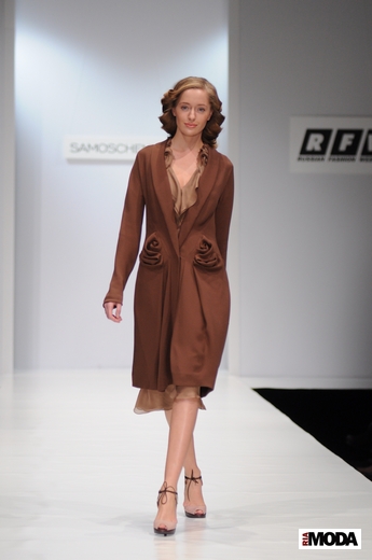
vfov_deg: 13.1
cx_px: 186
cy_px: 280
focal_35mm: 158
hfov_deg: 8.7
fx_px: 2449
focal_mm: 105
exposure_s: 1/250
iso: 800
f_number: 3.2
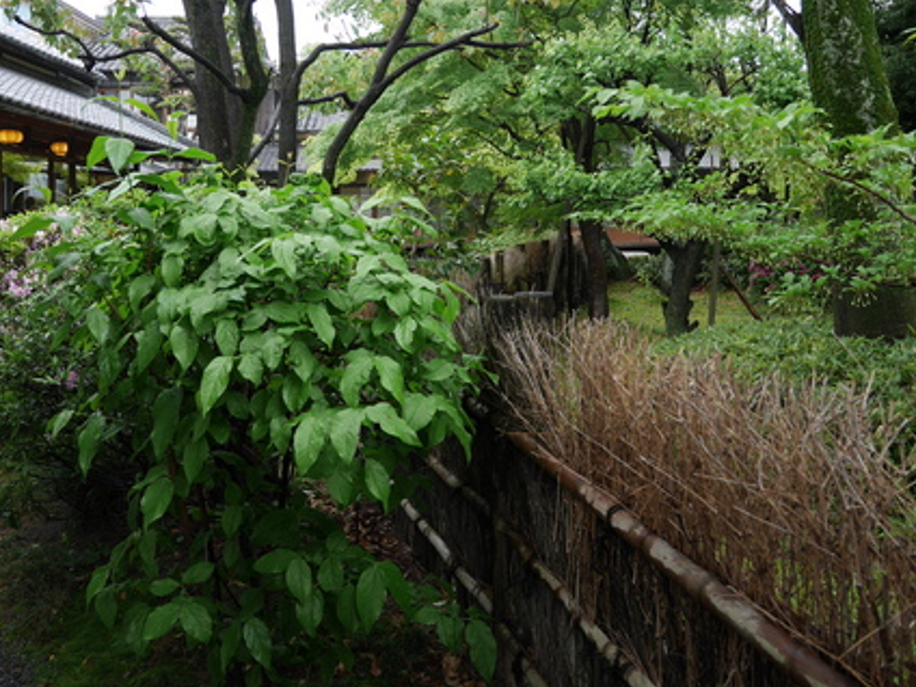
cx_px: 441
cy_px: 217
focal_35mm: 34
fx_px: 900
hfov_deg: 53.9
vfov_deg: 41.1
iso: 200
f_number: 3.5
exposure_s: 1/125
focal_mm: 12
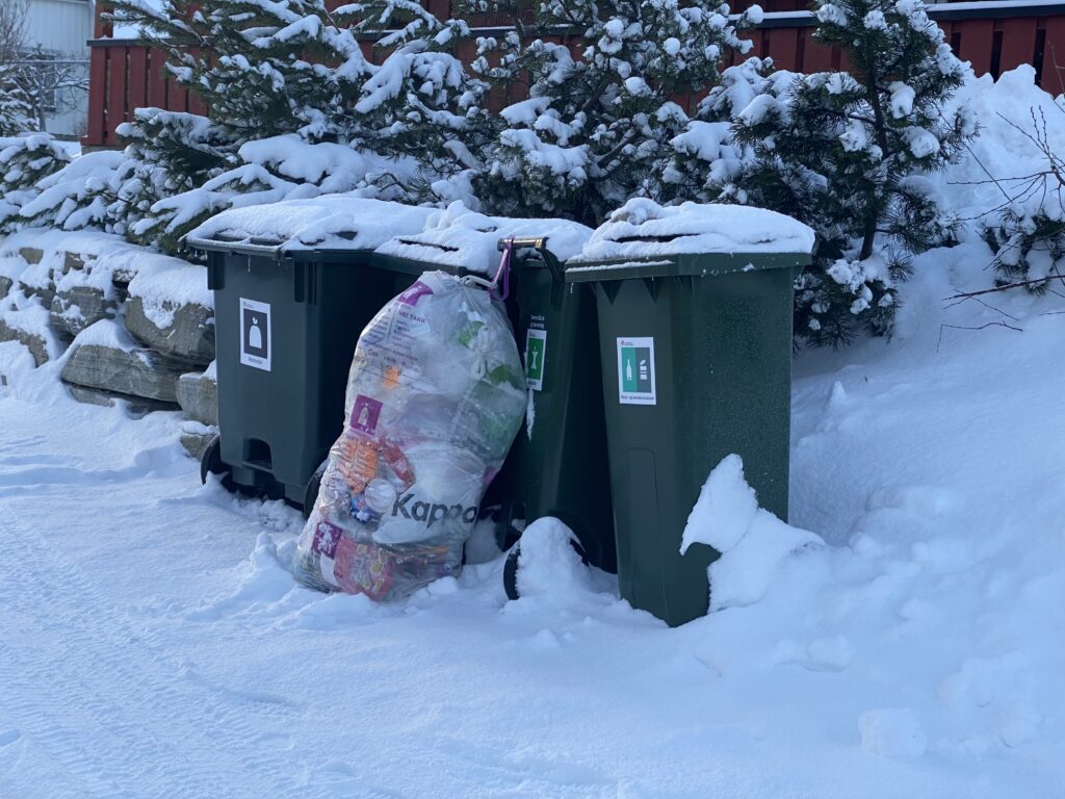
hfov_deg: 36.8
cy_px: 400
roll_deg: -3.3
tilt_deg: -5.9
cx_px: 532
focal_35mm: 52
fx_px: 1600
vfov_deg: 28.0
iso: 20
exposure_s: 1/149
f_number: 2
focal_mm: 6
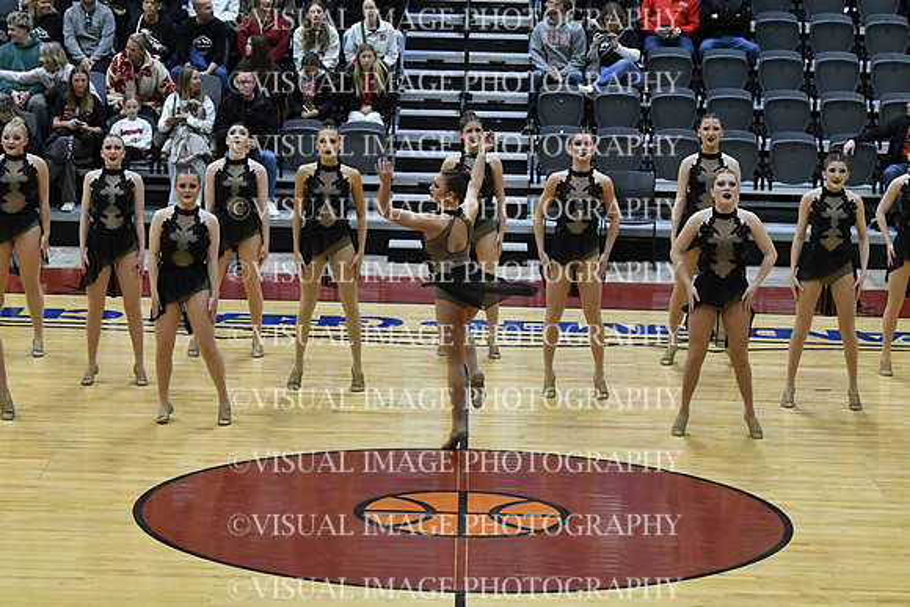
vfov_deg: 11.2
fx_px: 3110
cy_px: 304
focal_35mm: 123
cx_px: 455
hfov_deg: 16.6
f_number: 4
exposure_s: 1/500
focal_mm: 82
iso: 5000
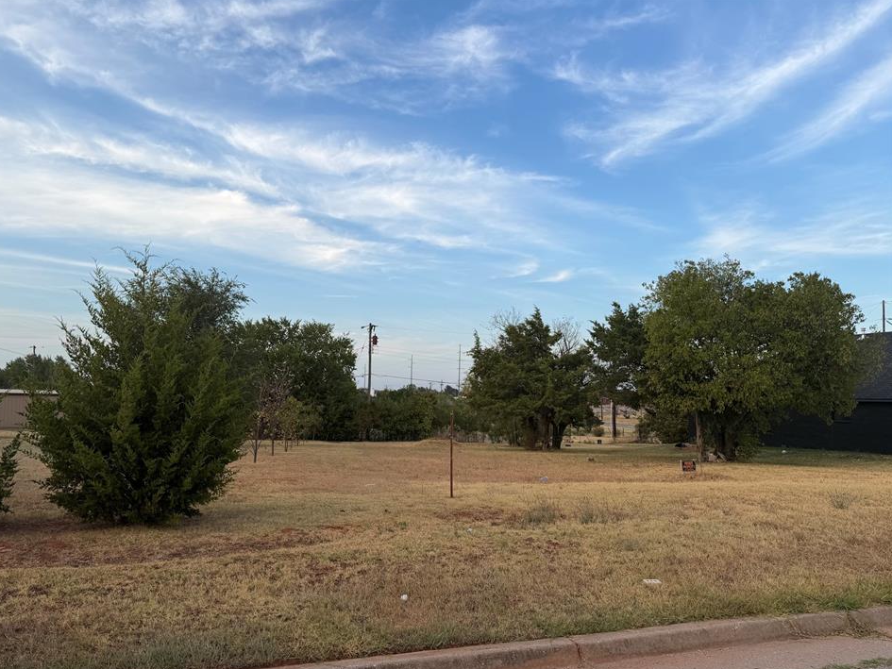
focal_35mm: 26
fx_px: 670
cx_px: 412
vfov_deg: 53.0
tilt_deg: +4.6
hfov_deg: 67.2
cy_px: 357
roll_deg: -1.4
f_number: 1.78
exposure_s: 1/1156
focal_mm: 6.76
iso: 80
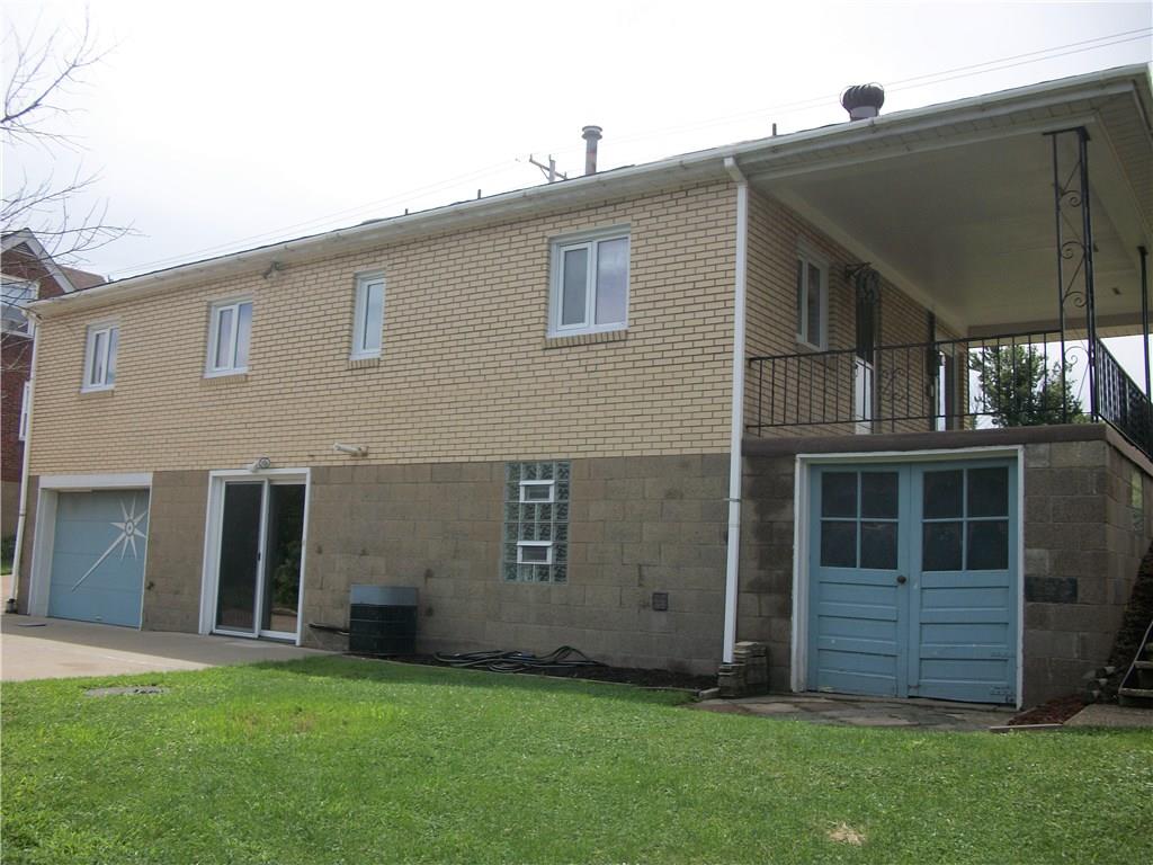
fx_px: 1066
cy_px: 432
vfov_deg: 44.2
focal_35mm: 32
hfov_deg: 56.8
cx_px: 576
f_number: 8.8
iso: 80
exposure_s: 1/160
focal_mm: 5.7
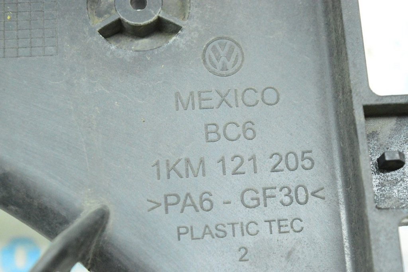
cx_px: 204
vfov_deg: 16.5
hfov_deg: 24.6
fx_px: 934
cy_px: 136
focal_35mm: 82
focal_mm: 55
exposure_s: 1/125
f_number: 5.6
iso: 6400
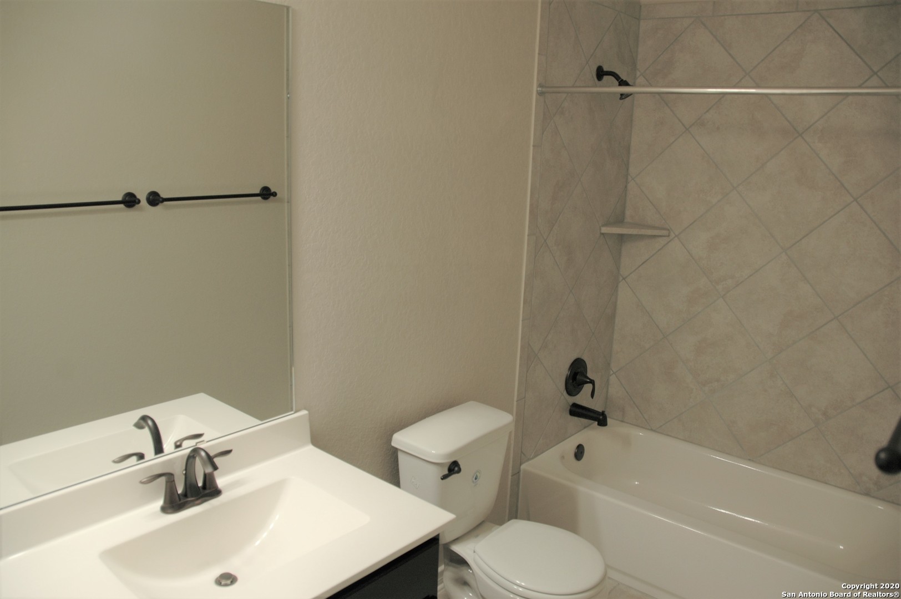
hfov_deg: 67.4
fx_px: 675
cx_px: 450
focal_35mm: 27
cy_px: 300
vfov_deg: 47.9
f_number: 3.5
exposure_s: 1/40
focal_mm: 18
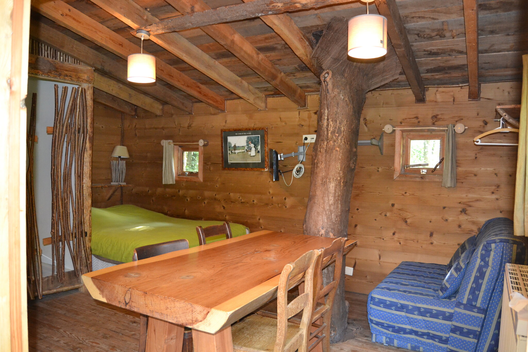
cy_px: 176
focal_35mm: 27
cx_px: 264
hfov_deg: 67.4
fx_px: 396
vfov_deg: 47.9
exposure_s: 1/60
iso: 2200
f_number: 3.5
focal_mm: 18
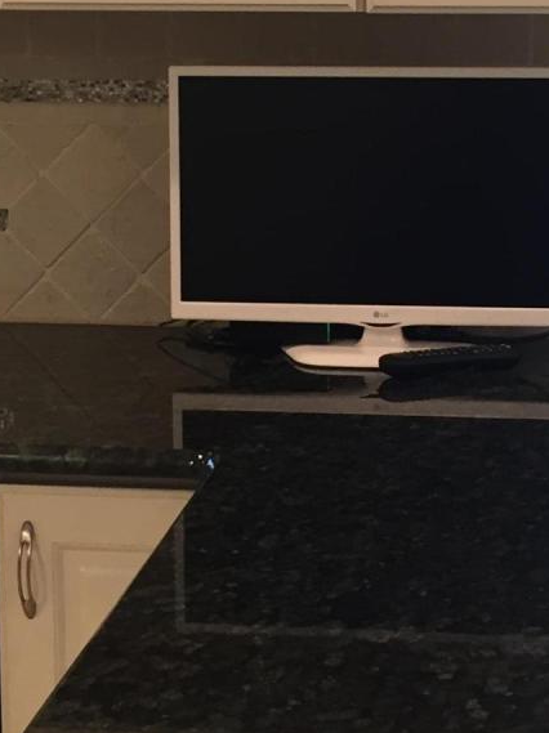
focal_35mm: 102
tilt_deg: -9.1
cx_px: 294
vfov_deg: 19.2
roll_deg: -0.3
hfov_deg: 14.5
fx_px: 2159
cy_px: 220
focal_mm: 4.15
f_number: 2.2
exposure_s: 1/30
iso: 64
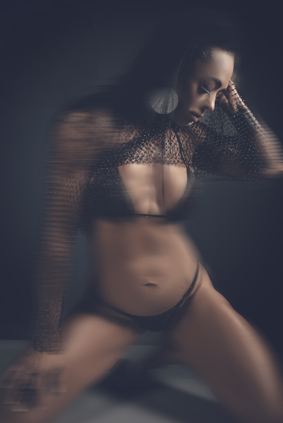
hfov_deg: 33.4
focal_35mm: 40
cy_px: 212
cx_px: 142
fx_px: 471
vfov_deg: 48.4
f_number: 8
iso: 200
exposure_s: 1/125
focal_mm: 40
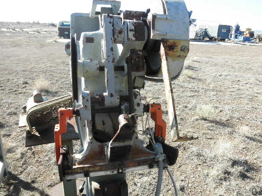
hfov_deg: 63.4
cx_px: 131
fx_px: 212
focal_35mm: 28
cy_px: 98
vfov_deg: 49.7
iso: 64
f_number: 3
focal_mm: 5
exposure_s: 1/320
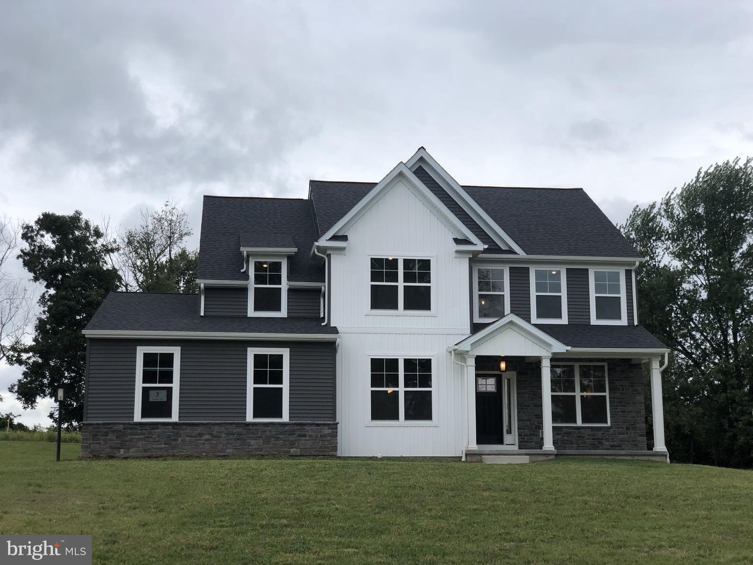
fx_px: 1131
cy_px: 282
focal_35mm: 52
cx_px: 376
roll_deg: +0.6
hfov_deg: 36.8
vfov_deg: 28.0
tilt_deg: +9.6
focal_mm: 6
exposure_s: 1/358
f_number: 2.4
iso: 16
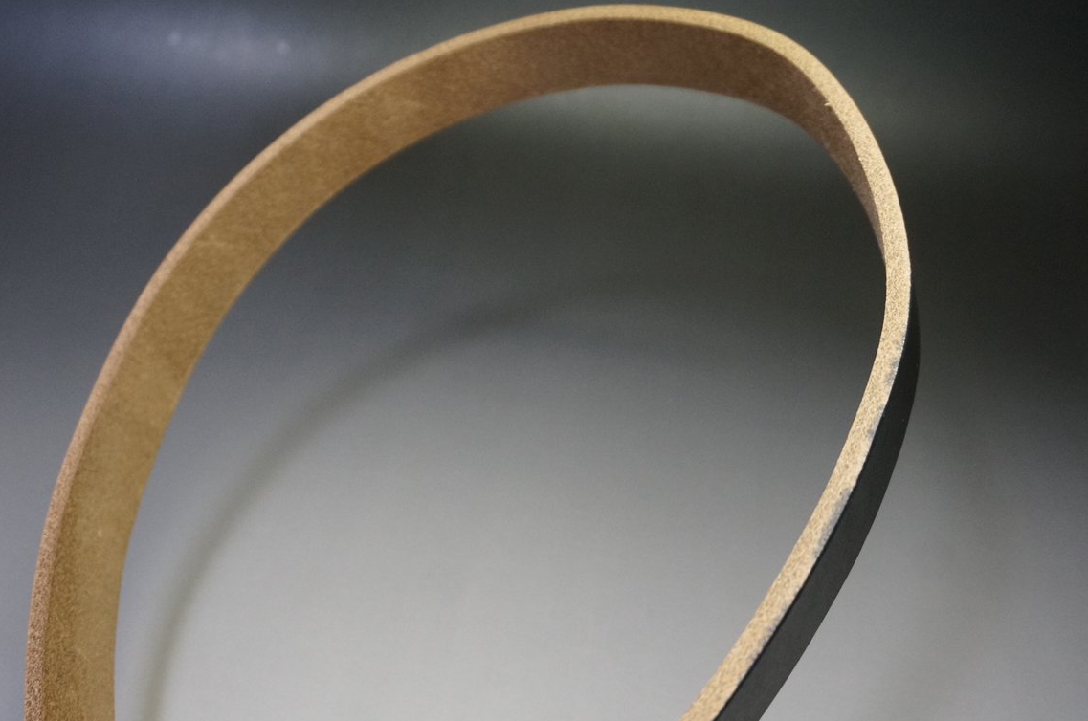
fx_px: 1146
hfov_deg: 50.8
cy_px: 347
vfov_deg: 34.9
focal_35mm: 38
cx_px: 555
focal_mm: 24
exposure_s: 1/160
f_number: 4.5
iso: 1600
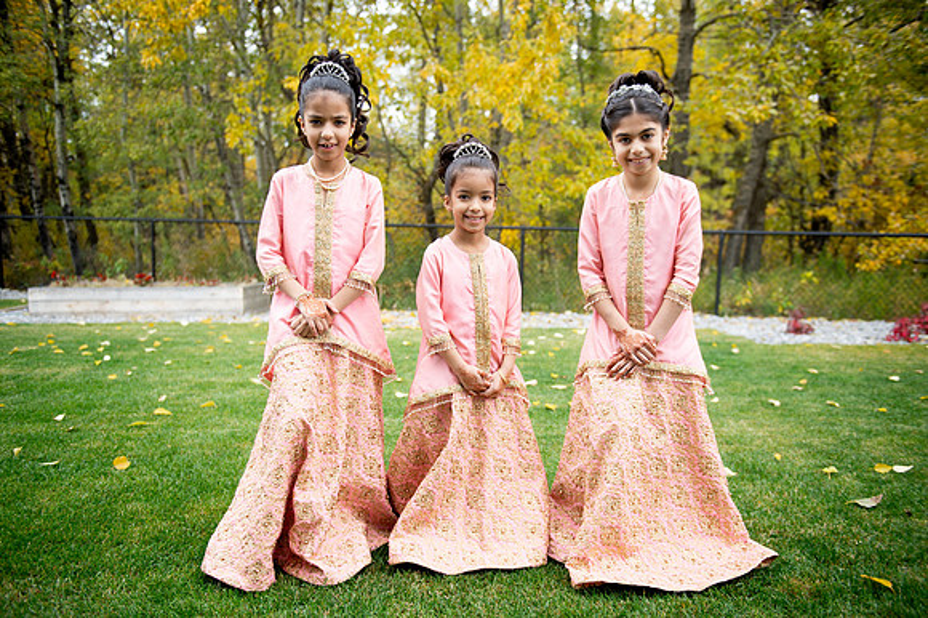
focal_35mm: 31
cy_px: 309
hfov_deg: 60.3
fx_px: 799
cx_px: 464
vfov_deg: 42.3
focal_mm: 31
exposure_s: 1/250
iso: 64
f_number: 2.8
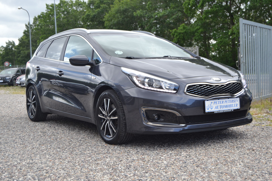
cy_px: 90
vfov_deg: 28.1
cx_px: 136
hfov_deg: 41.1
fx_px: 363
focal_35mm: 48
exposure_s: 1/125
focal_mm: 32
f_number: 5.6
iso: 100
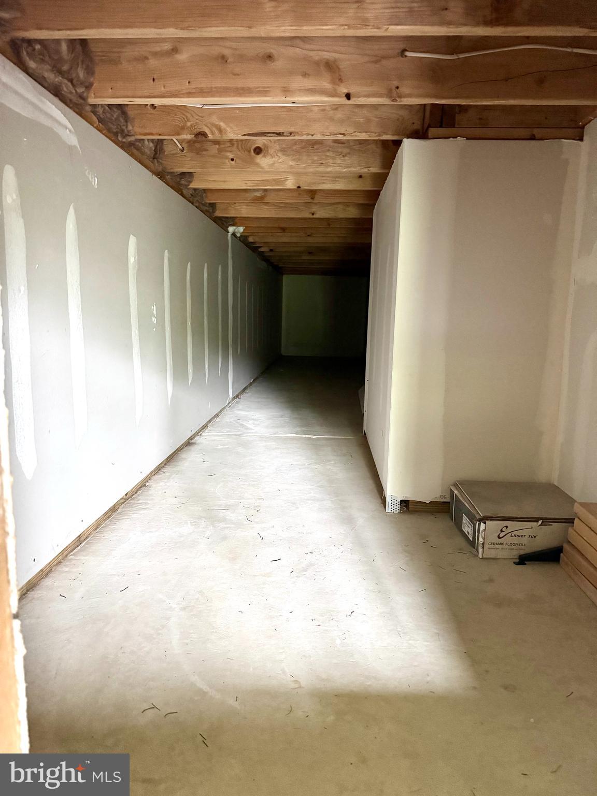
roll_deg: -0.6
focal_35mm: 24
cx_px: 298
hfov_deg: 56.8
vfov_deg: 71.6
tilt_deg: -9.0
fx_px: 552
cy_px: 398
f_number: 1.78
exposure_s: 1/36
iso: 1000
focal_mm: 6.76
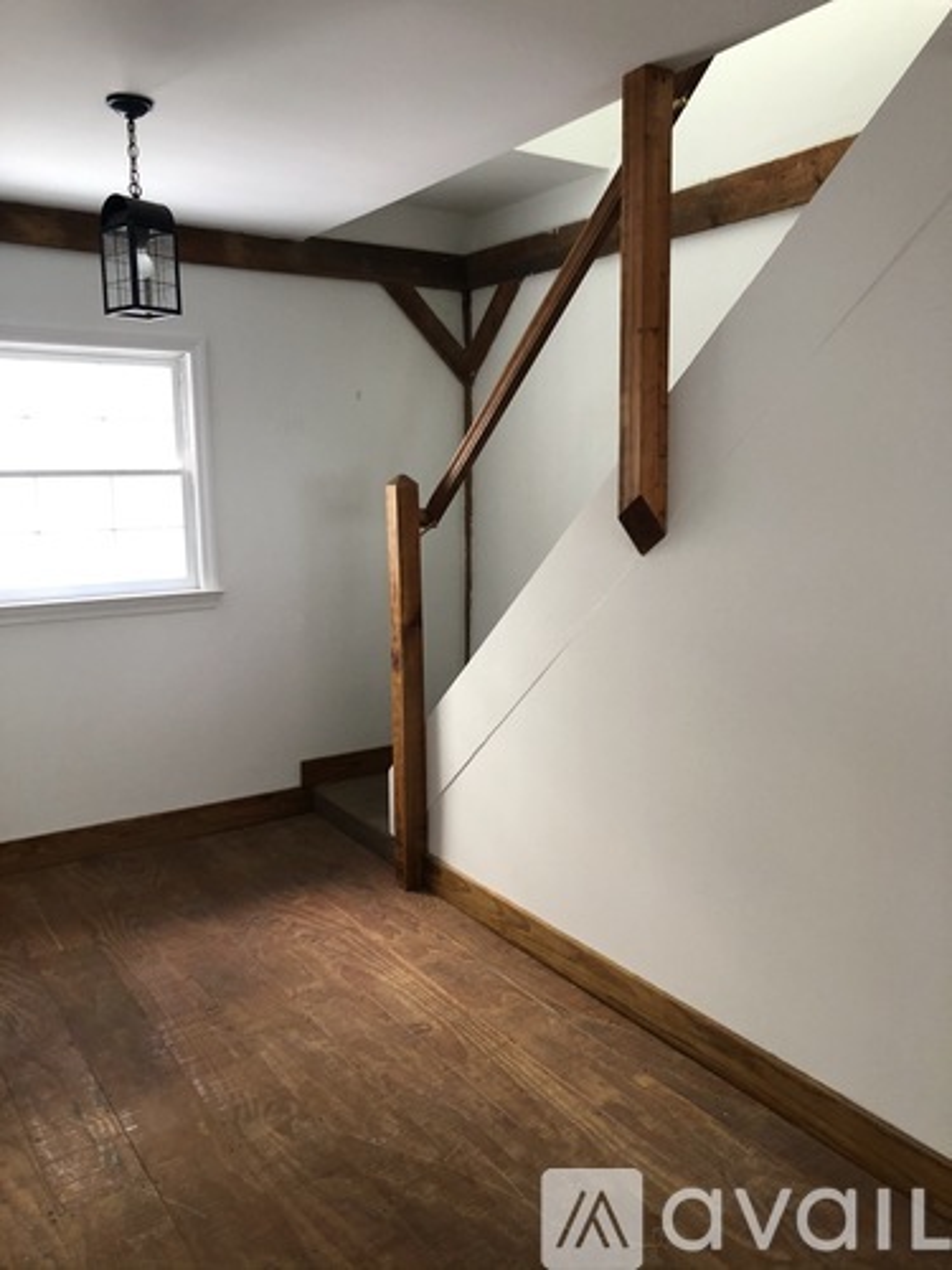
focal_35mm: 28
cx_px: 476
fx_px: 1027
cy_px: 635
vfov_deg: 63.4
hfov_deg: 49.7
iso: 40
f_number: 1.8
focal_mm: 3.99
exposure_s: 1/17
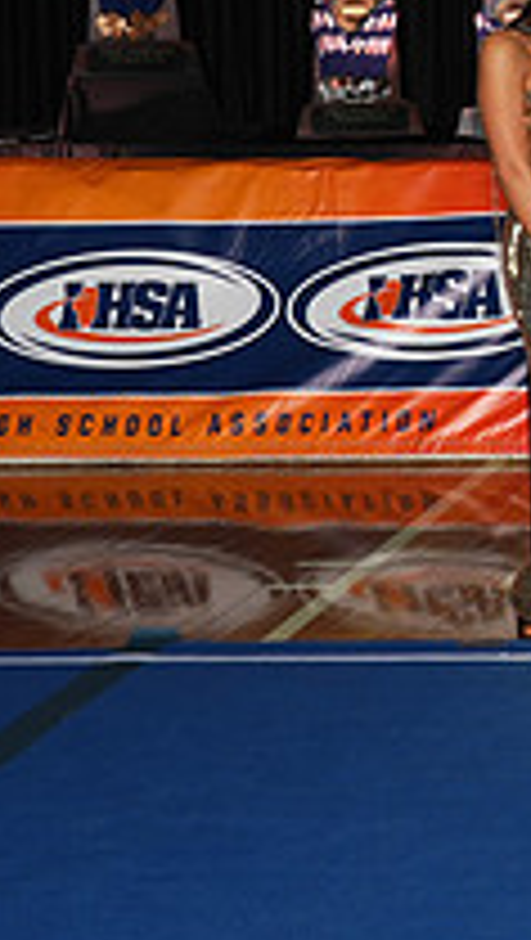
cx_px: 1264
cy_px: 178
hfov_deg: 9.2
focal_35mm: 119
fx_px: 2970
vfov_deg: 17.8
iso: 640
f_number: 8
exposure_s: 1/160
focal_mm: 41
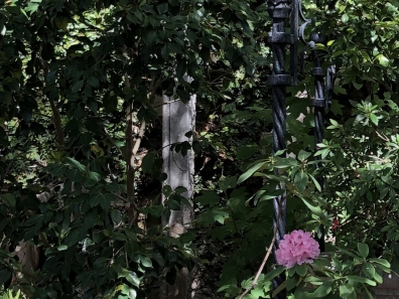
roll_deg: -0.8
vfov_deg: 13.1
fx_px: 1302
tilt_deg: +4.8
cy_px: 90
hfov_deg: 16.6
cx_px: 501
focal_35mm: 113
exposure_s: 1/120
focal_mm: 3.99
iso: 20
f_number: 1.8
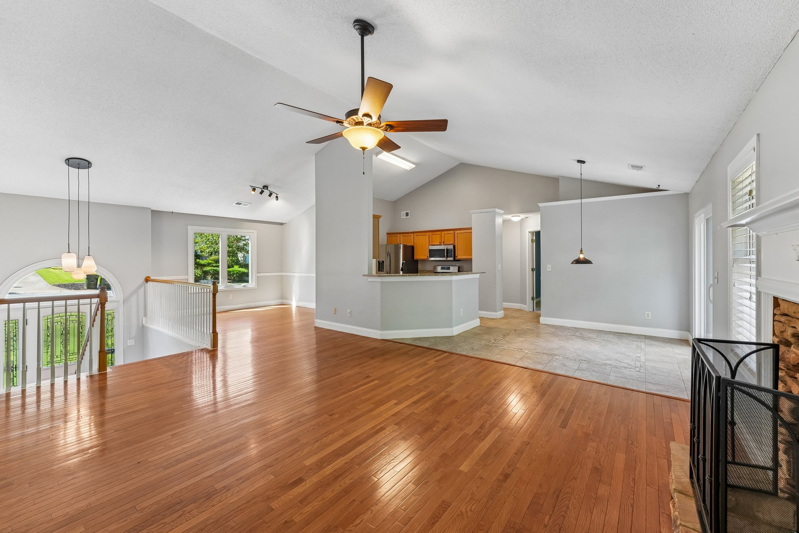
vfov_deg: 81.2
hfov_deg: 104.3
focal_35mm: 14
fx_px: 311
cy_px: 266
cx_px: 400
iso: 320
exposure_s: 1/10
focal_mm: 14
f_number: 8
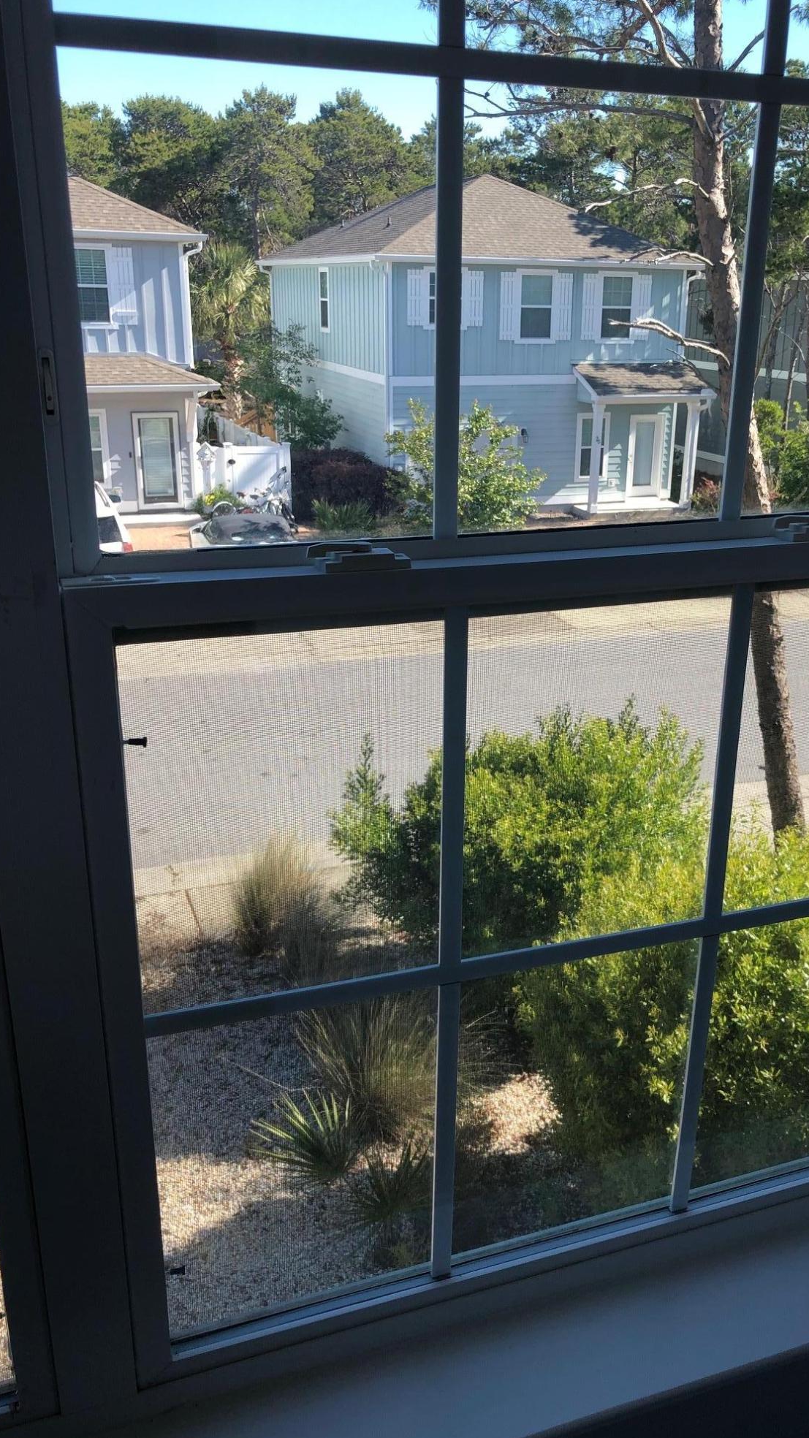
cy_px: 729
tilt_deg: -20.2
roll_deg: -0.7
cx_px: 473
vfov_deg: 62.6
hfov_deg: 37.7
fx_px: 1182
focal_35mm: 31
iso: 20
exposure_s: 1/322
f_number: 1.8
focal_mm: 3.99
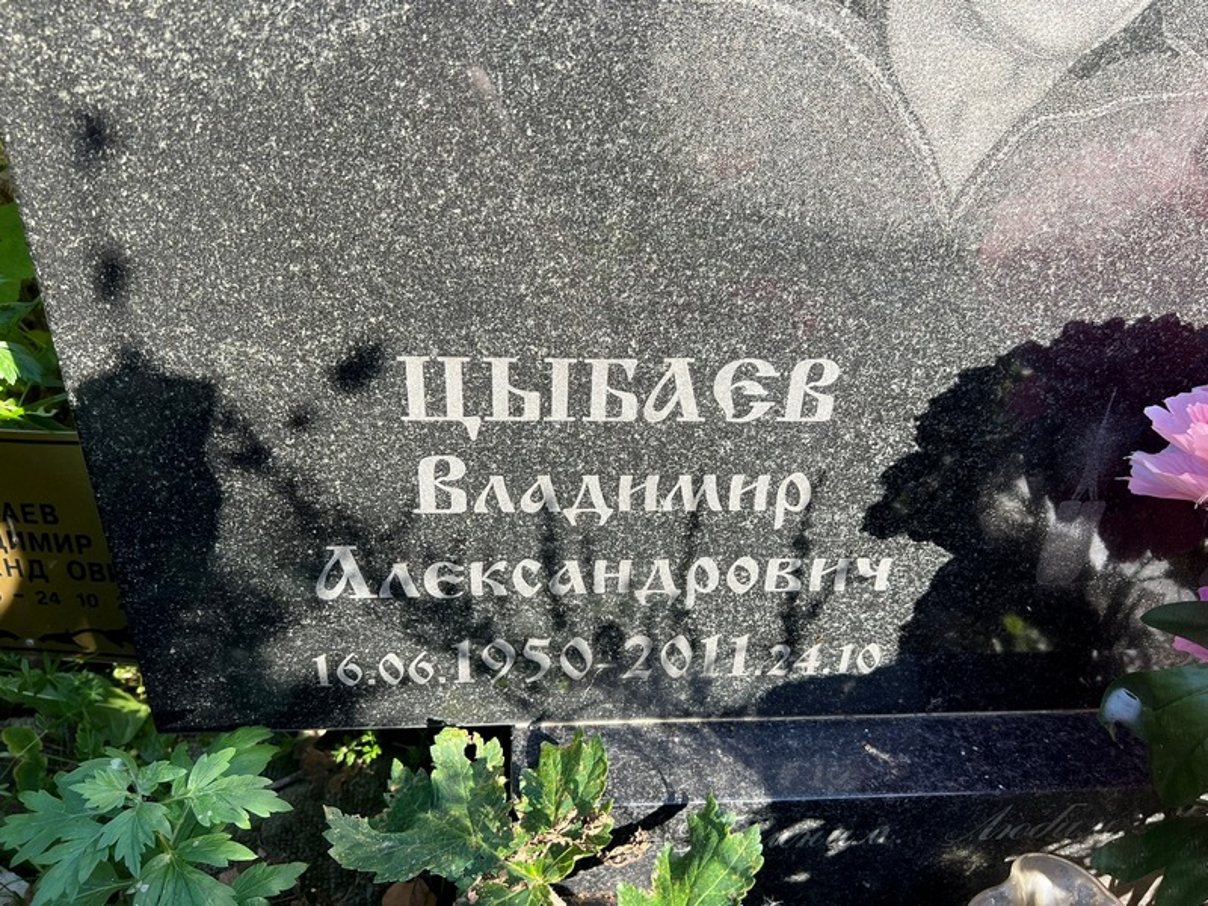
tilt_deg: -31.7
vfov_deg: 53.1
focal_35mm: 26
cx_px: 604
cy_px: 453
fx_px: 907
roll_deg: +3.8
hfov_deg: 67.3
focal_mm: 5.7
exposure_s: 1/639
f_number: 1.5
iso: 50
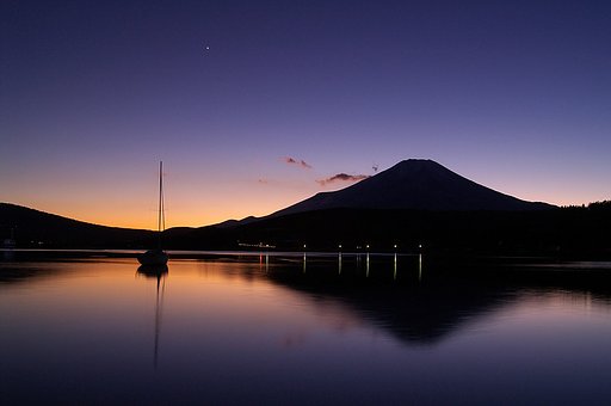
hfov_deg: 57.3
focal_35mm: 33
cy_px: 203
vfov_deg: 39.9
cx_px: 306
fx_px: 559
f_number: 11
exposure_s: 2.5
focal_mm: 22
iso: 200
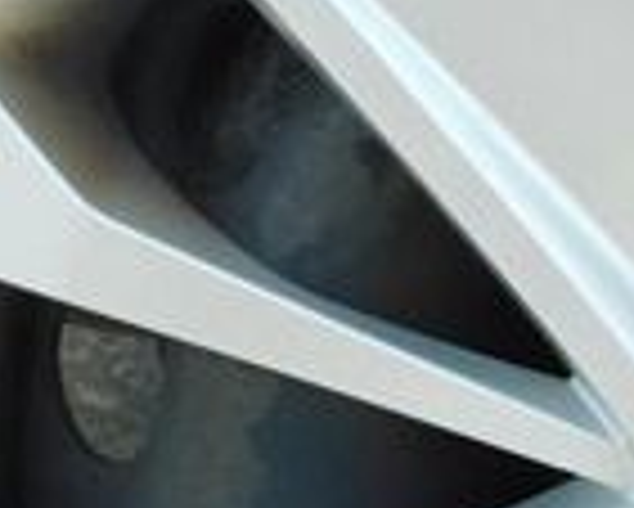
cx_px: 1070
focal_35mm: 166
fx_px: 3117
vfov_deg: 9.3
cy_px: 472
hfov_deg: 11.0
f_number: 3.2
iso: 125
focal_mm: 5.3
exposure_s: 1/250
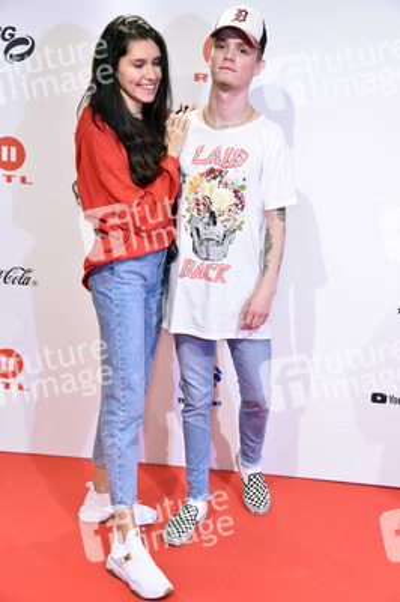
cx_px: 200
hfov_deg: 26.9
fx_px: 835
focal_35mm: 50
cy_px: 301
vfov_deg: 39.6
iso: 1250
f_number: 5.6
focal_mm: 50
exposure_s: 1/160
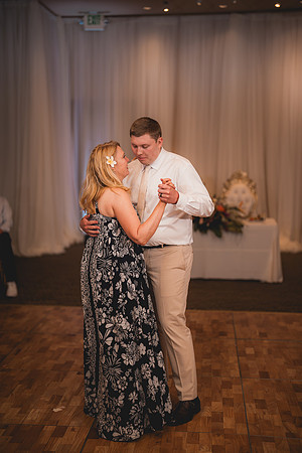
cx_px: 151
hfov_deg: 27.0
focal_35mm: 50
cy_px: 226
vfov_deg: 39.6
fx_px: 629
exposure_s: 1/250
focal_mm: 50
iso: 80
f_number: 1.2
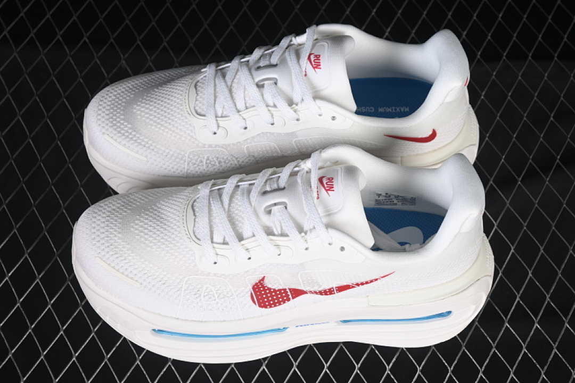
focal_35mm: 75
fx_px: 1198
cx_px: 288
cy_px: 192
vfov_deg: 18.2
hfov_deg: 27.0
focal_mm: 50
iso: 160
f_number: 7.1
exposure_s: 1/100
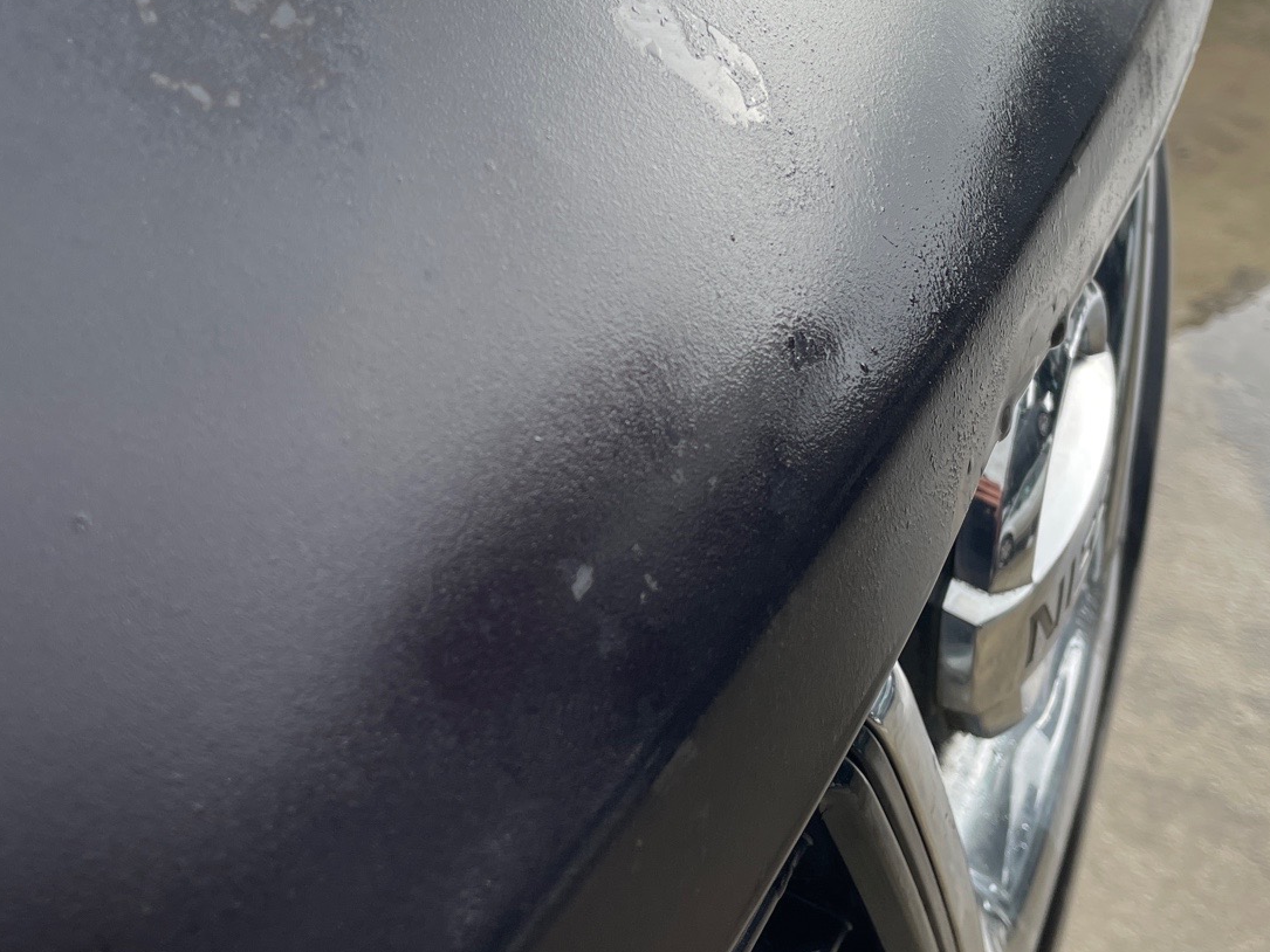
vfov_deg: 31.2
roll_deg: -0.5
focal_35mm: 46
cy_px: 304
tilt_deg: -33.5
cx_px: 510
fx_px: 1688
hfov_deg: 41.1
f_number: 1.6
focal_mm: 4.2
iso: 32
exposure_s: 1/447
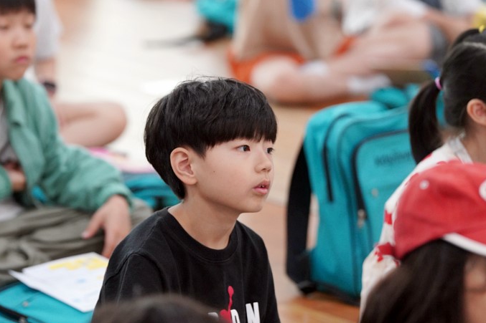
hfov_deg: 7.7
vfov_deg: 5.2
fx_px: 3590
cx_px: 179
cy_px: 157
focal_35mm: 266
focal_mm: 200
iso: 3200
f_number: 4
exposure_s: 1/250
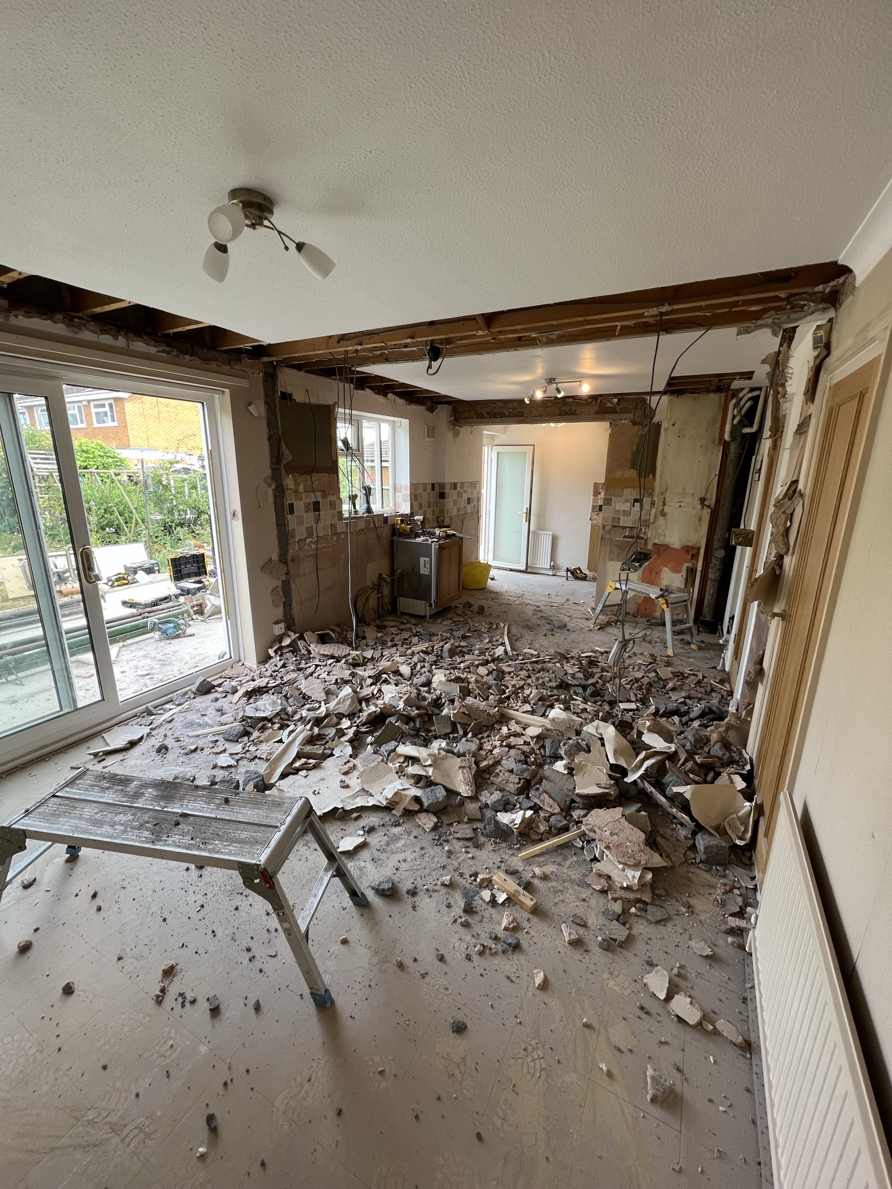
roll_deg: +0.7
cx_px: 446
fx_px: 447
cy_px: 594
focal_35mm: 13
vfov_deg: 106.2
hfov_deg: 89.9
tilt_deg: -15.2
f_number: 1.8
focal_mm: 1.57
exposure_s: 1/99
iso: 50
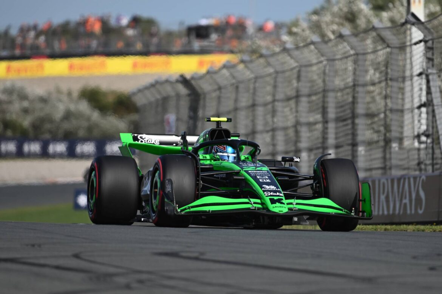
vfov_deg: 3.4
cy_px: 147
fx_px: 4909
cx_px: 221
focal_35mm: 400
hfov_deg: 5.2
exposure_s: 1/1600
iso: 125
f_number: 4.5
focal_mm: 400
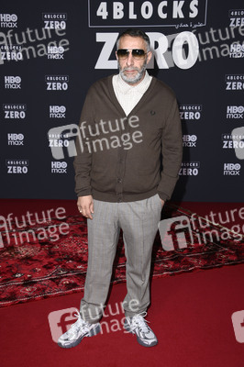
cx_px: 122
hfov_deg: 30.5
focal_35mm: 44
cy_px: 184
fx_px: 448
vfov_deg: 44.5
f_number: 5.6
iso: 800
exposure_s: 1/250
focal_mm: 44
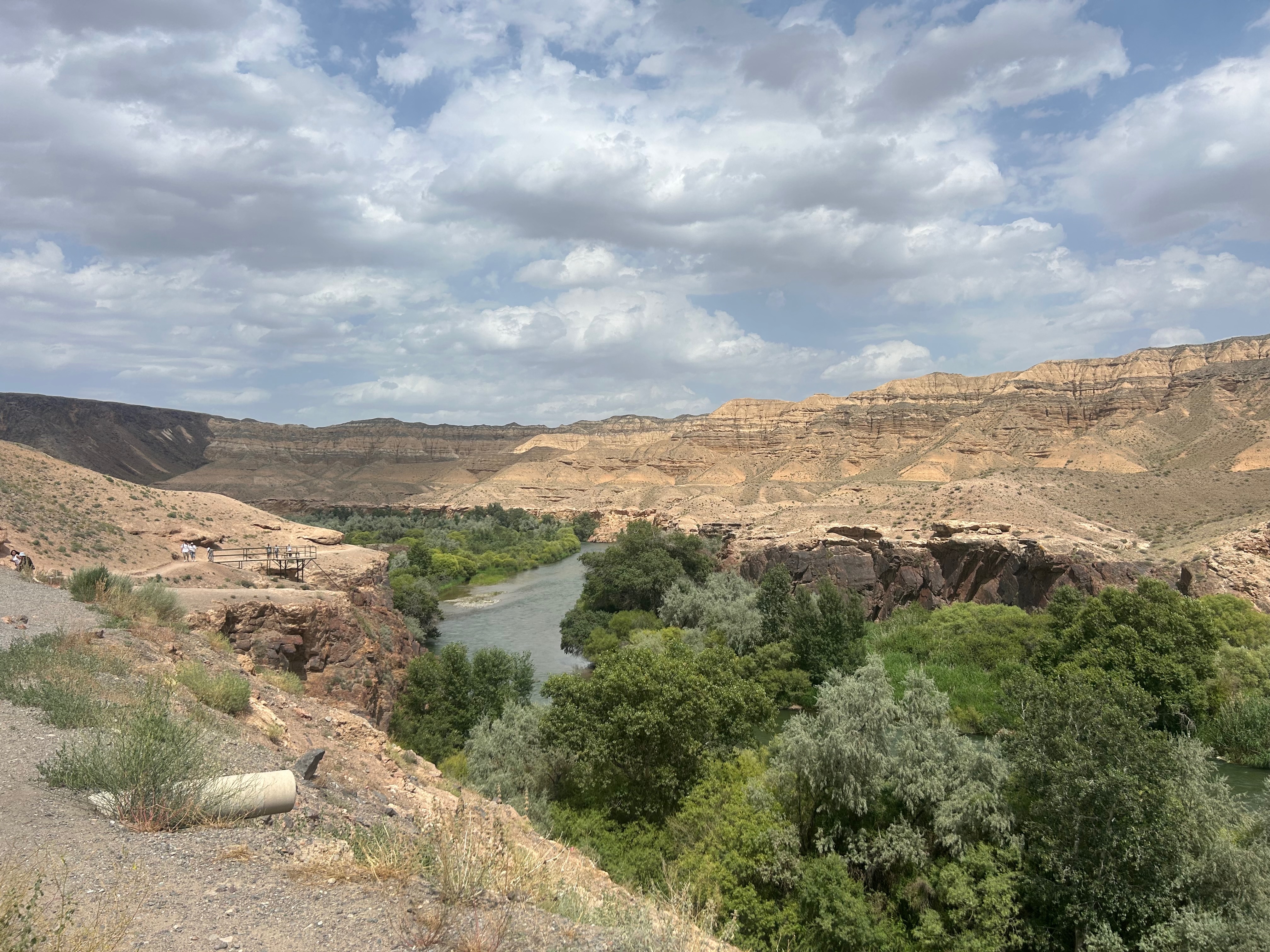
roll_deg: +0.9
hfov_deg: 67.3
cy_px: 476
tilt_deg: +1.1
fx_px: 954
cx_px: 635
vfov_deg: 53.1
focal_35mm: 26
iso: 50
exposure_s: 1/8696
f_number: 1.5
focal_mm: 5.7
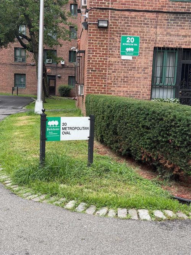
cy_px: 128
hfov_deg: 30.3
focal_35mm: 48
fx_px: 353
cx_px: 96
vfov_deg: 39.7
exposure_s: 1/364
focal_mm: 6.76
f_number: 1.78
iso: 64
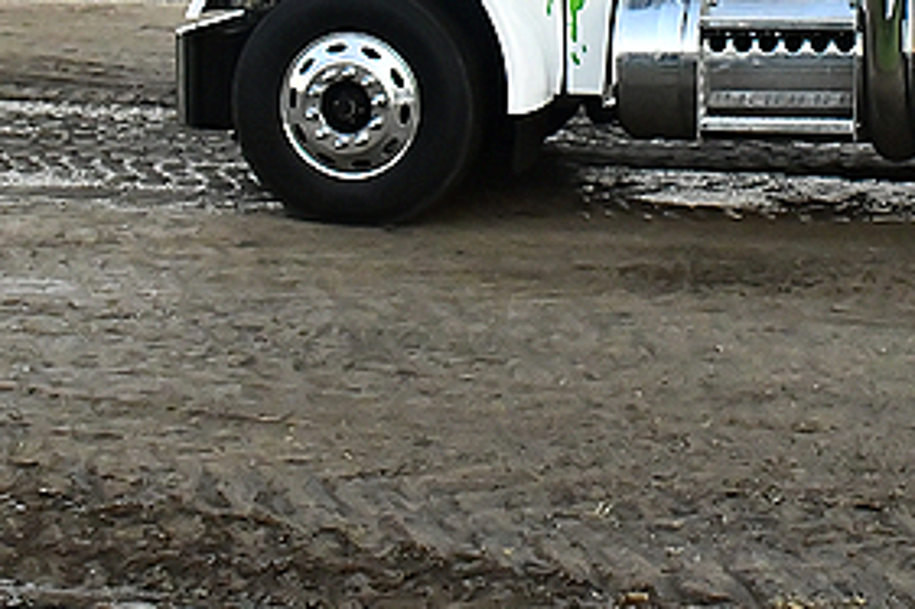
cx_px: 700
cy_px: -187
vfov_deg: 14.0
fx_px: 2388
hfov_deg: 21.5
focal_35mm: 94
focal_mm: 22
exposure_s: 1/8000
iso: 2000
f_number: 4.5
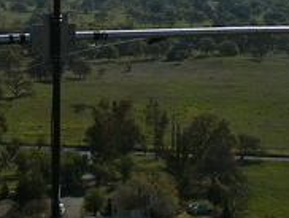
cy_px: -57
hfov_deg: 15.6
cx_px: -32
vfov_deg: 11.8
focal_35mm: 123
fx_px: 1028
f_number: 6.7
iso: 64
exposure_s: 1/500
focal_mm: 7.18
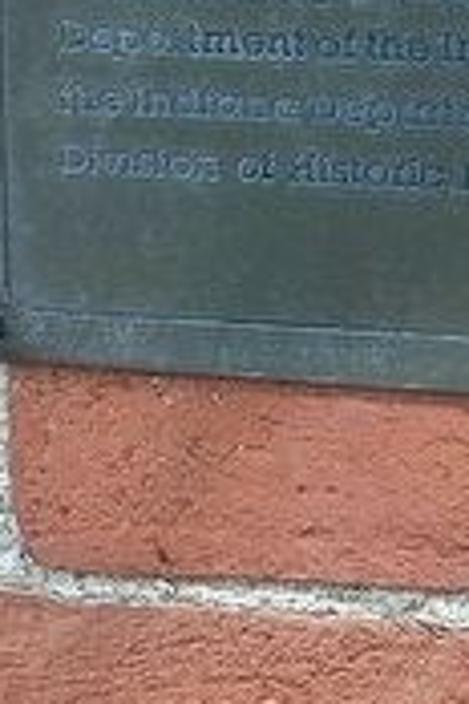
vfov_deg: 14.6
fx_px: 2716
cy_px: 36
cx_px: 372
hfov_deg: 9.8
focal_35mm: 139
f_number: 1.8
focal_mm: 4.27
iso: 100
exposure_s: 1/145
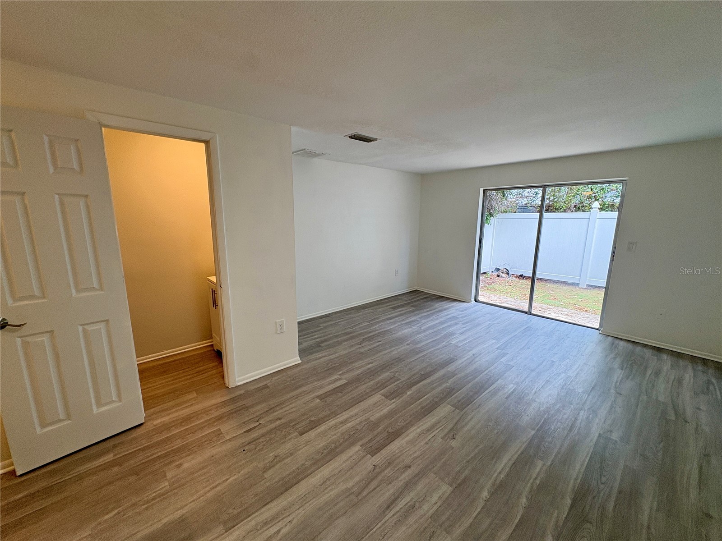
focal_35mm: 14
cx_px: 361
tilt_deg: -10.7
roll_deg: +0.5
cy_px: 270
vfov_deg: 85.7
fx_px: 292
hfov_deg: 102.1
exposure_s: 1/120
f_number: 2.2
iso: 100
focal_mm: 2.22
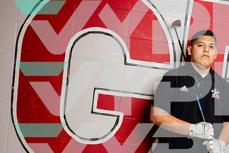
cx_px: 144
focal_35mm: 41
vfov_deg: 32.6
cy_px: 89
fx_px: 261
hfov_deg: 47.0
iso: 250
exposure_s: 1/200
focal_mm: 32
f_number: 5.6
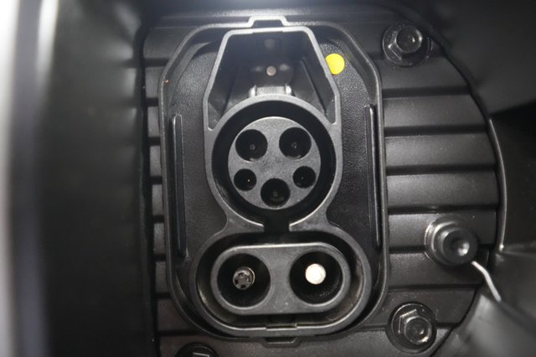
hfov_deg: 65.5
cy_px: 178
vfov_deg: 46.4
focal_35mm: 28
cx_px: 268
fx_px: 417
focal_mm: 28
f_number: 3.2
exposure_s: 1/60
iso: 12800
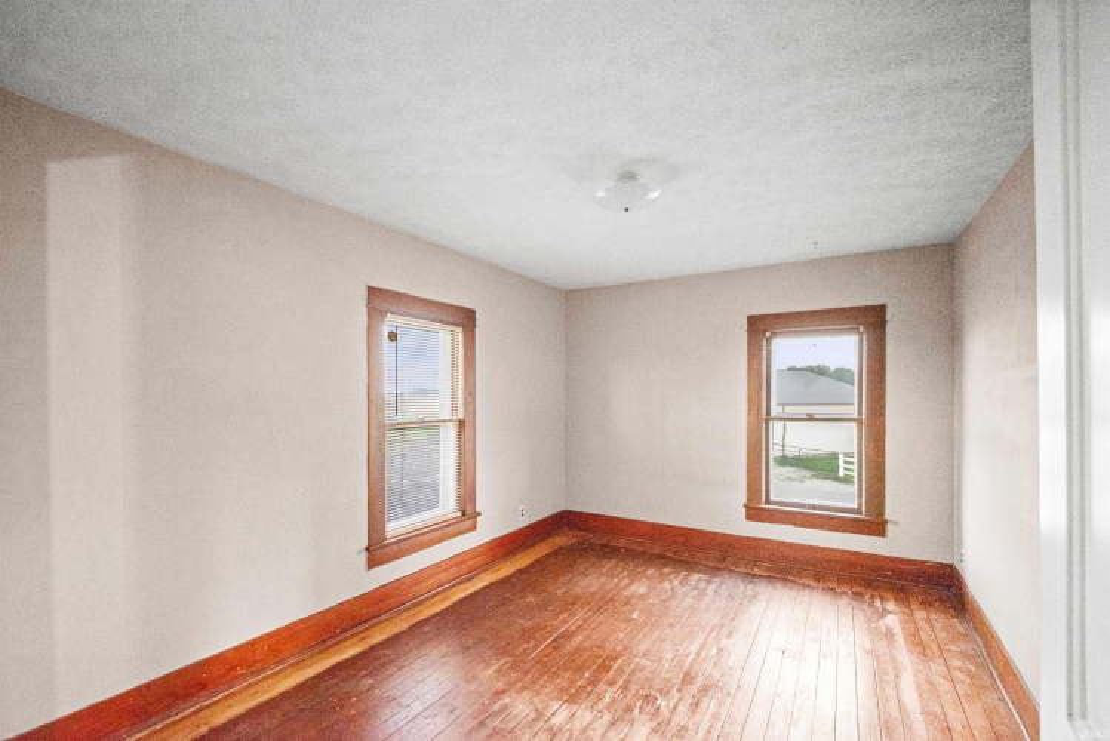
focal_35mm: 14
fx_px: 432
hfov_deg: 104.2
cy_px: 370
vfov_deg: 81.3
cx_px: 555
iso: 4000
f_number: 6.3
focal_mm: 14
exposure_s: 1/25
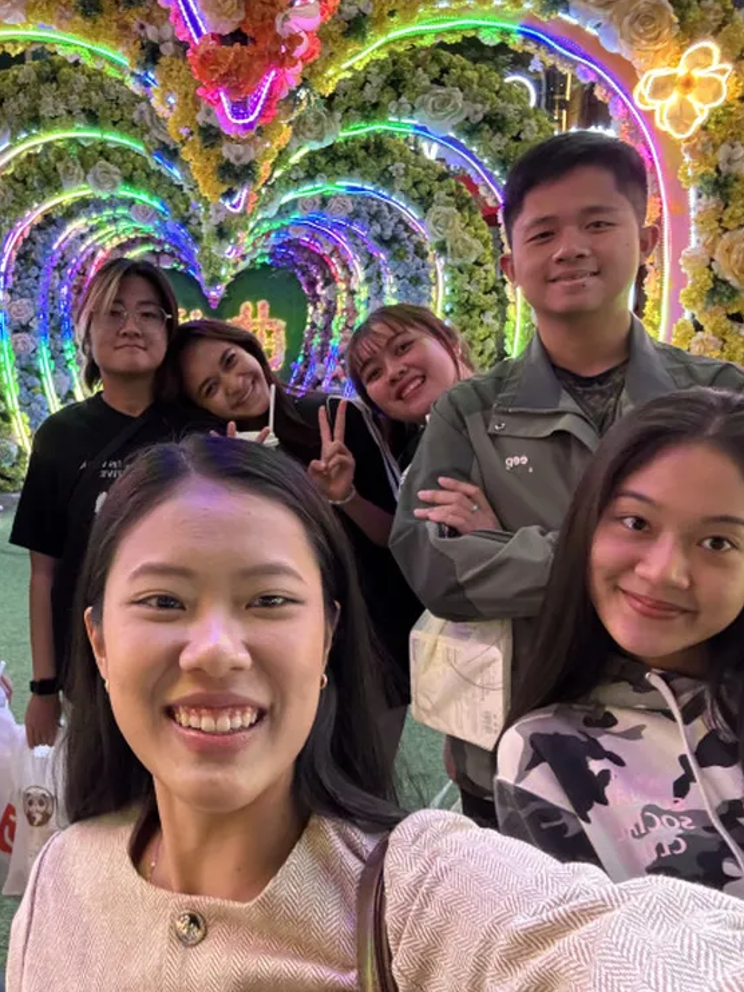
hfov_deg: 43.5
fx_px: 889
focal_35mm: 31
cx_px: 158
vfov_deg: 58.4
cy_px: 499
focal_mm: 2.69
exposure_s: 1/33
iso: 320
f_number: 1.9
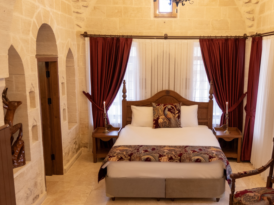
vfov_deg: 37.7
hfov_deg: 48.6
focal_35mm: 38
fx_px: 301
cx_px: 166
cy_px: 118
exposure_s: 1/125
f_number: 2.8
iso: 1600
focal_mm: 19.4
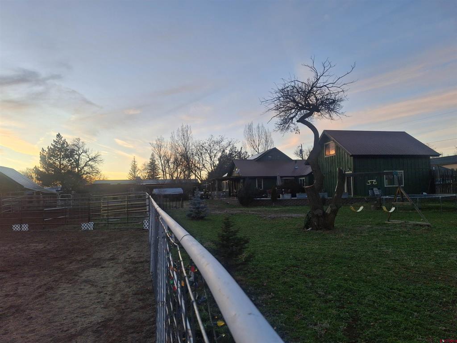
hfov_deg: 69.4
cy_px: 172
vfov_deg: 54.9
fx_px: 330
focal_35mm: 25
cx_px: 228
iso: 25
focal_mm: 4.69
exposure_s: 1/169
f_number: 1.8
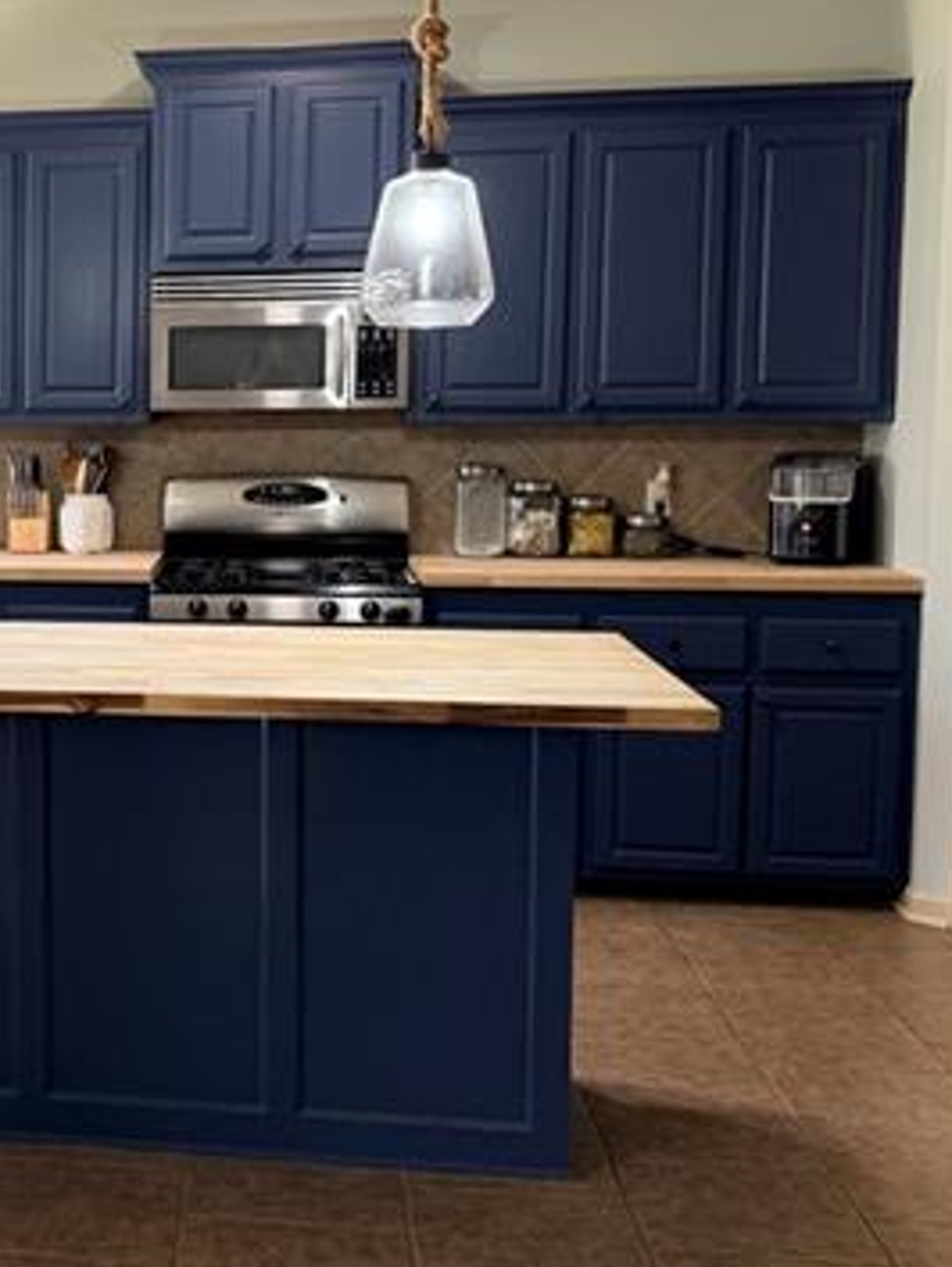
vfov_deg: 36.7
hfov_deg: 26.2
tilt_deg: -5.6
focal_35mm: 52
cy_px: 555
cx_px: -61
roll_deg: +0.1
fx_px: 1904
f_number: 1.78
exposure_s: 1/60
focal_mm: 6.76
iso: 125
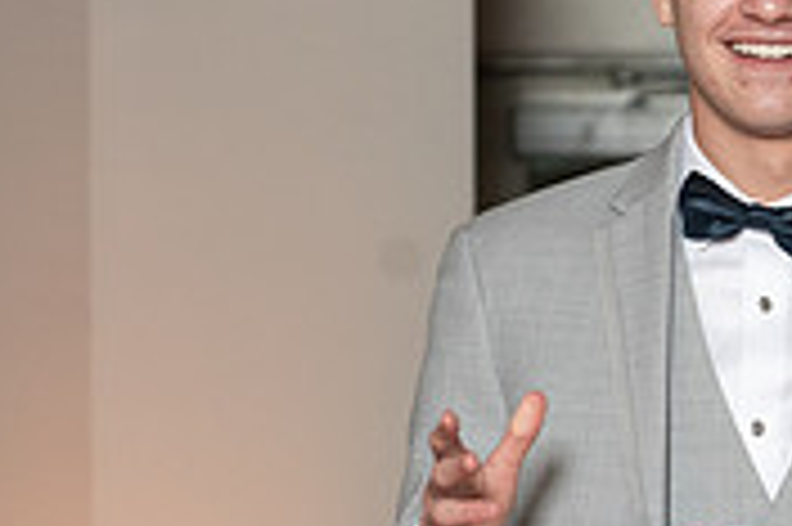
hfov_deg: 5.0
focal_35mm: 414
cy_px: 533
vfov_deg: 3.3
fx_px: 9099
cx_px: 1113
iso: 2000
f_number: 5.6
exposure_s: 1/200
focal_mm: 117
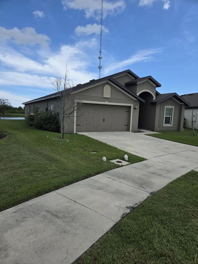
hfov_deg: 58.9
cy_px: 132
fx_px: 175
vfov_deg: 73.9
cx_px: 99
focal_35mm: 23
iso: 80
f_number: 1.8
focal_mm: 5.4
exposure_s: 1/5261
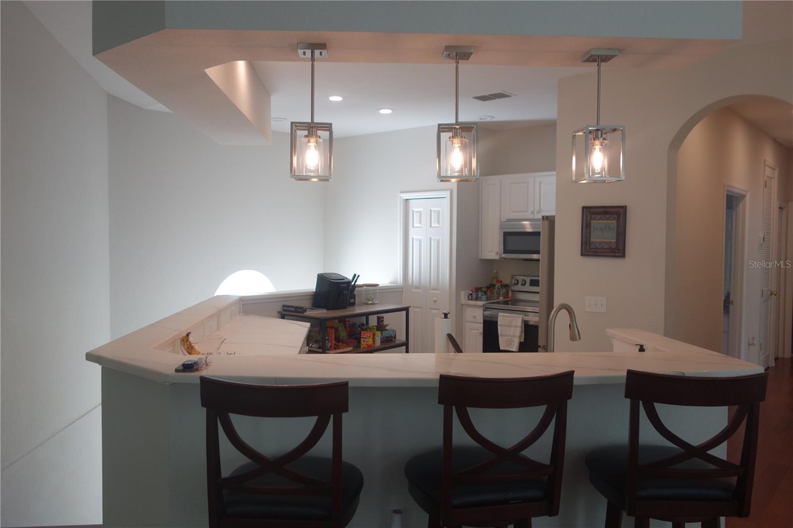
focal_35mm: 28
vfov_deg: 46.4
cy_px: 264
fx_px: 617
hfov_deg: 65.5
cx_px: 396
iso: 125
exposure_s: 1/100
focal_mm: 10.4
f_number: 2
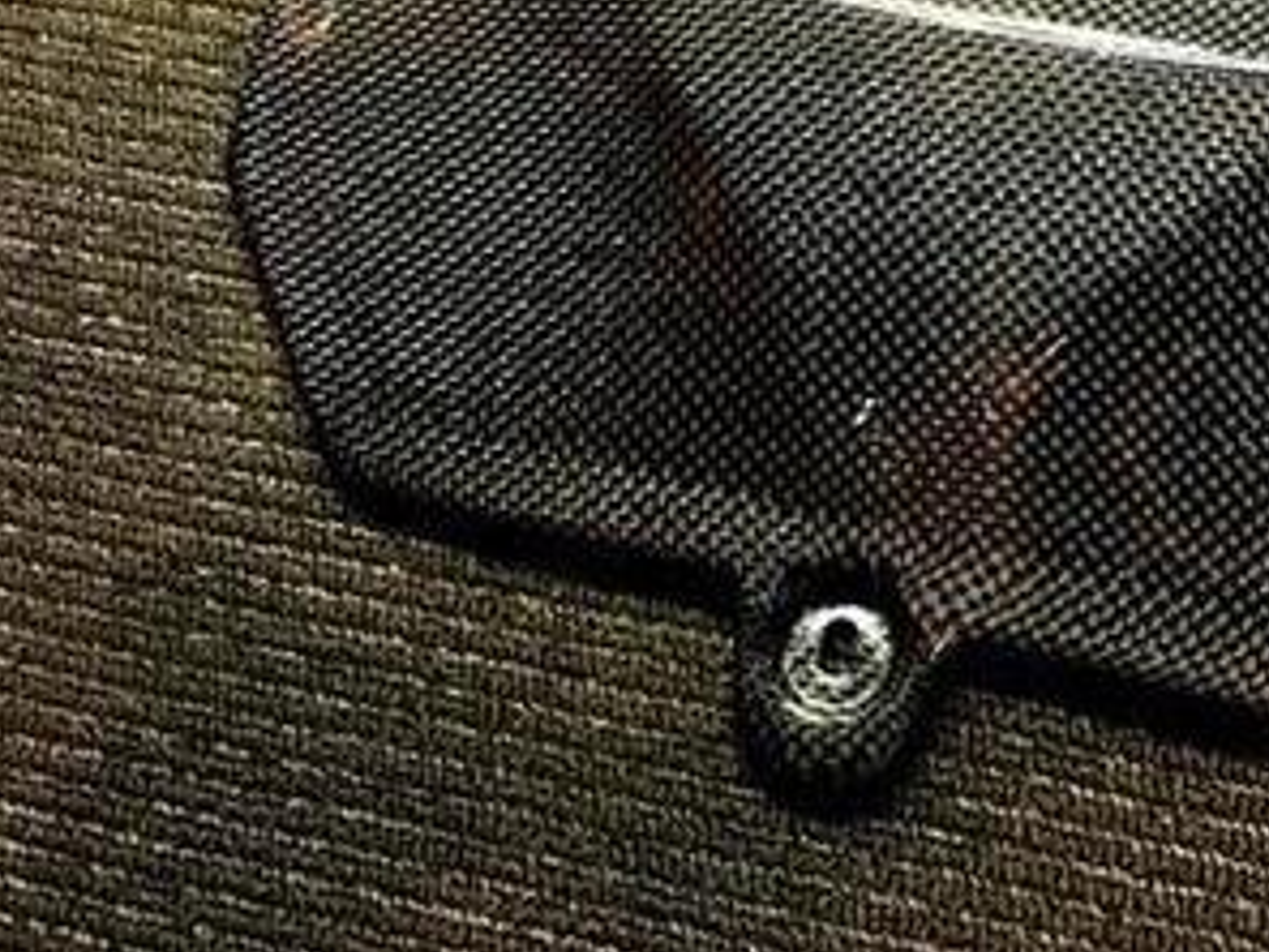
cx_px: 995
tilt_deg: -73.3
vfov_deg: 30.5
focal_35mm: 47
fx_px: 1723
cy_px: 266
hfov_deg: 39.0
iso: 200
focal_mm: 4.15
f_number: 2.2
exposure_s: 1/30
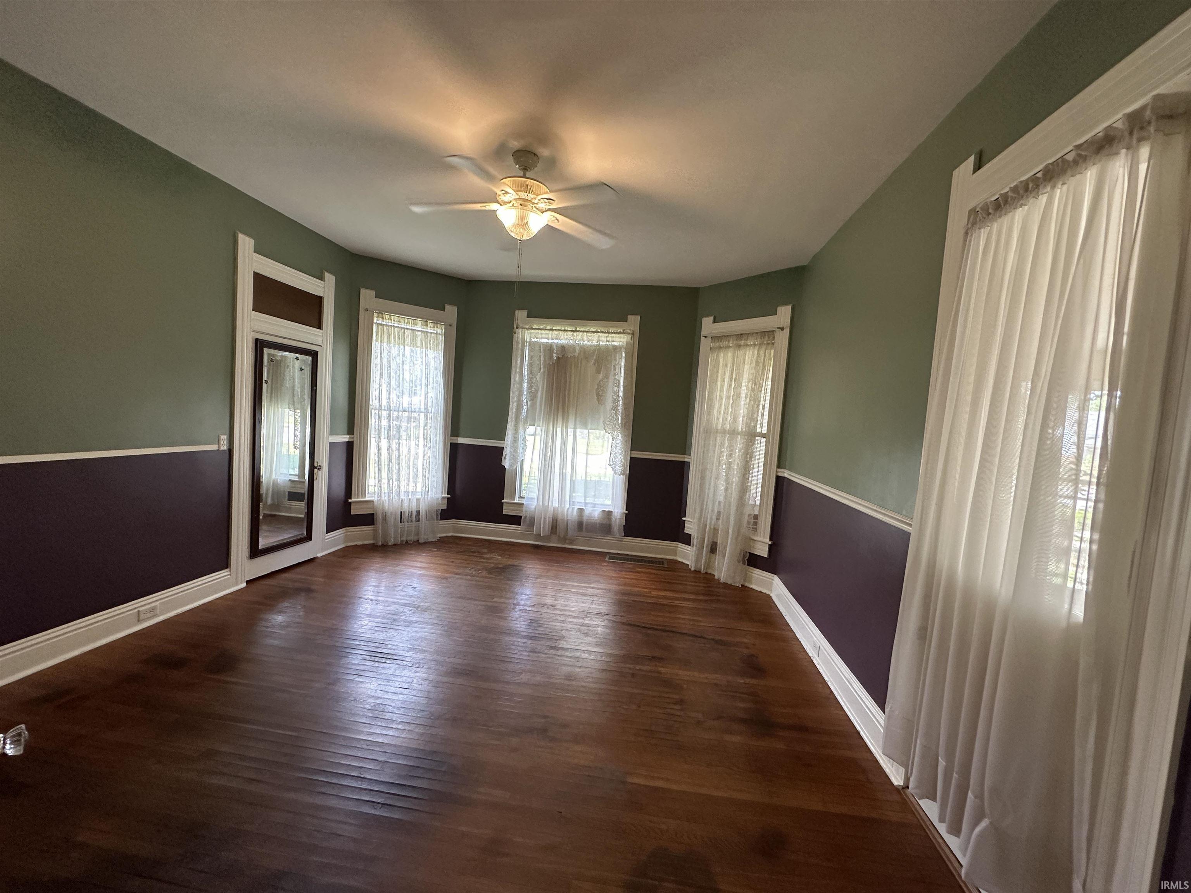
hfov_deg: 102.1
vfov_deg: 85.7
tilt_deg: -3.0
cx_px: 596
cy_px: 446
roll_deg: -3.6
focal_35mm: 14
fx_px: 482
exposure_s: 1/120
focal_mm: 2.22
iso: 250
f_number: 2.2
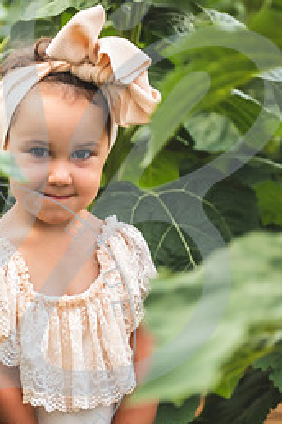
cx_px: 57
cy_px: 210
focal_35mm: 122
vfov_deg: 16.8
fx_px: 1433
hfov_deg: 11.2
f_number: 2.8
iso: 200
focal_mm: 70
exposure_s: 1/100
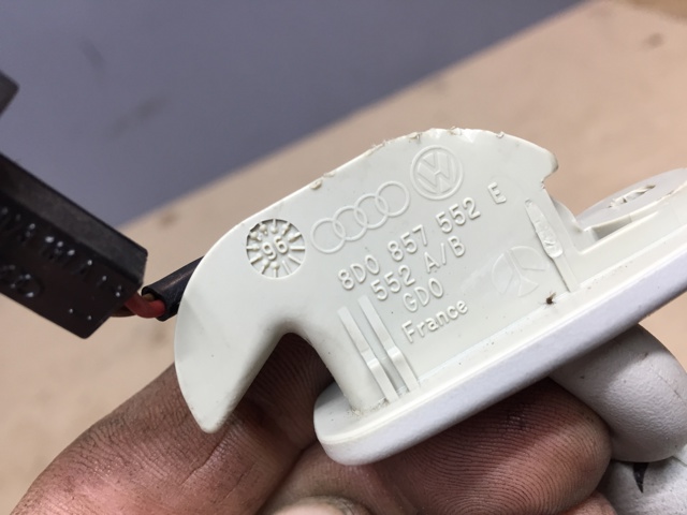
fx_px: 576
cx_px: 344
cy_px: 258
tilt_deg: -33.8
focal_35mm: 29
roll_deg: +24.7
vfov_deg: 48.2
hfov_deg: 61.7
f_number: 2.2
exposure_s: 1/33
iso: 50
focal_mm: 4.15
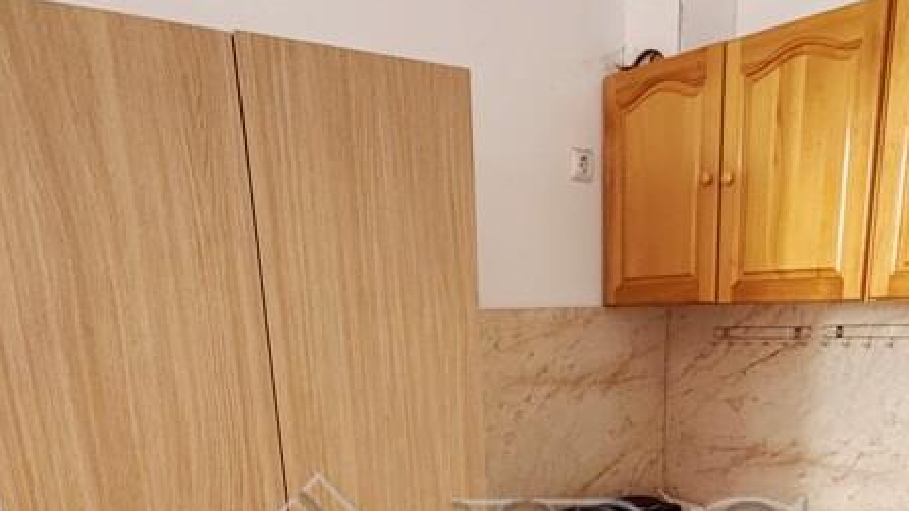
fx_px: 844
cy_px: 584
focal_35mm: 35
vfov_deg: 29.8
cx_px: 518
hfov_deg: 56.4
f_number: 2.2
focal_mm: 2.22
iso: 500
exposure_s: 1/60
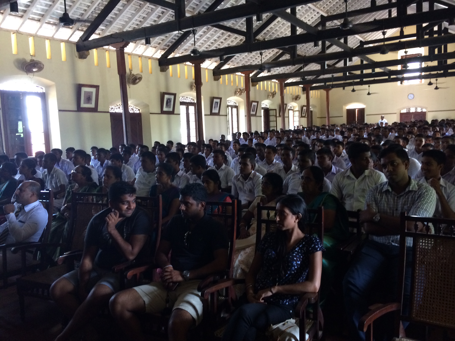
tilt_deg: -8.2
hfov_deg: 61.7
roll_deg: +0.2
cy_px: 170
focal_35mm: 29
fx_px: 381
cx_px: 228
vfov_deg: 48.2
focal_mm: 4.15
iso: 250
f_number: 2.2
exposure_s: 1/33
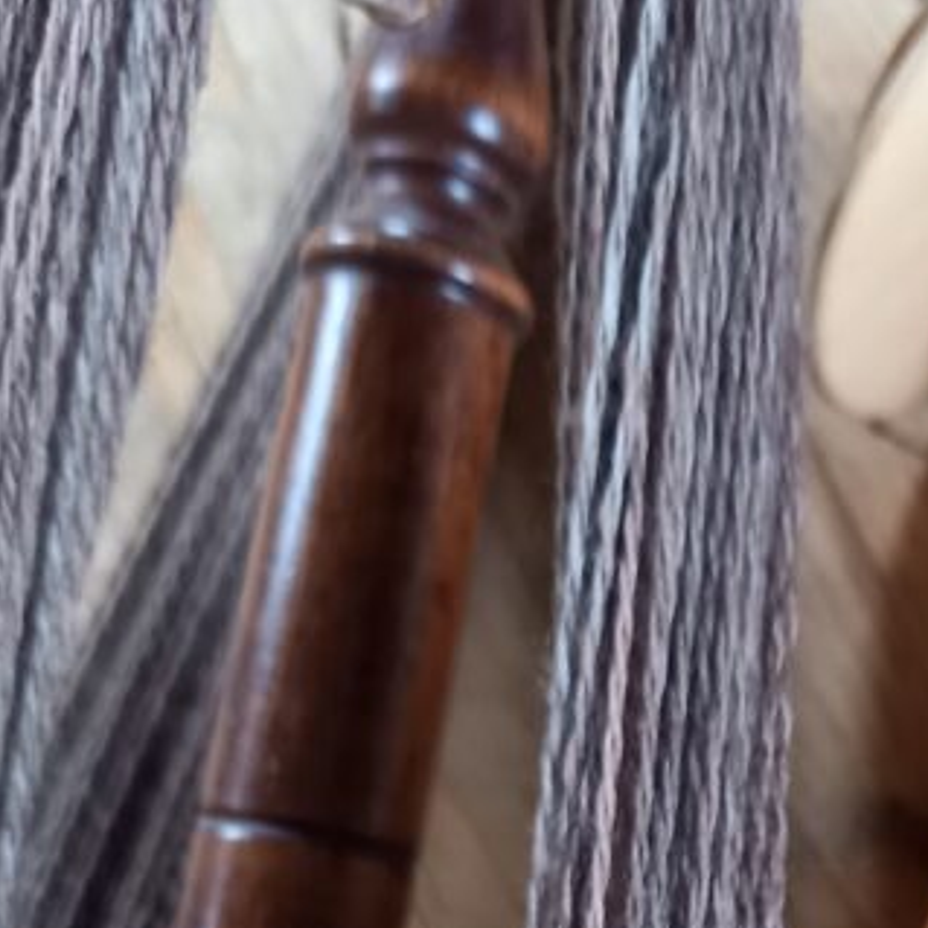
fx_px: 2153
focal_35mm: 71
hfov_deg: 23.3
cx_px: 919
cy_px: 1158
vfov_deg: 22.2
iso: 400
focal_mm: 4.65
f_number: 1.8
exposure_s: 1/25
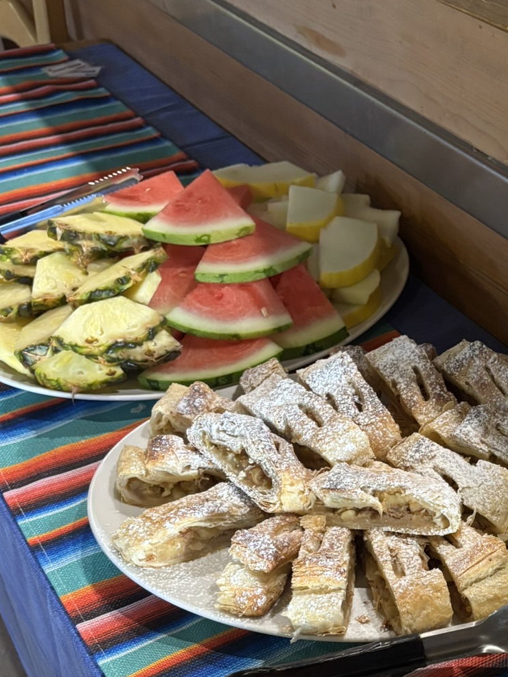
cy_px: 477
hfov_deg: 26.0
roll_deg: -2.7
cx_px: 471
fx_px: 1056
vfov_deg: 35.0
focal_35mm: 54
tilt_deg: -40.4
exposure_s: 1/33
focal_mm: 5.96
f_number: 1.6
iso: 400
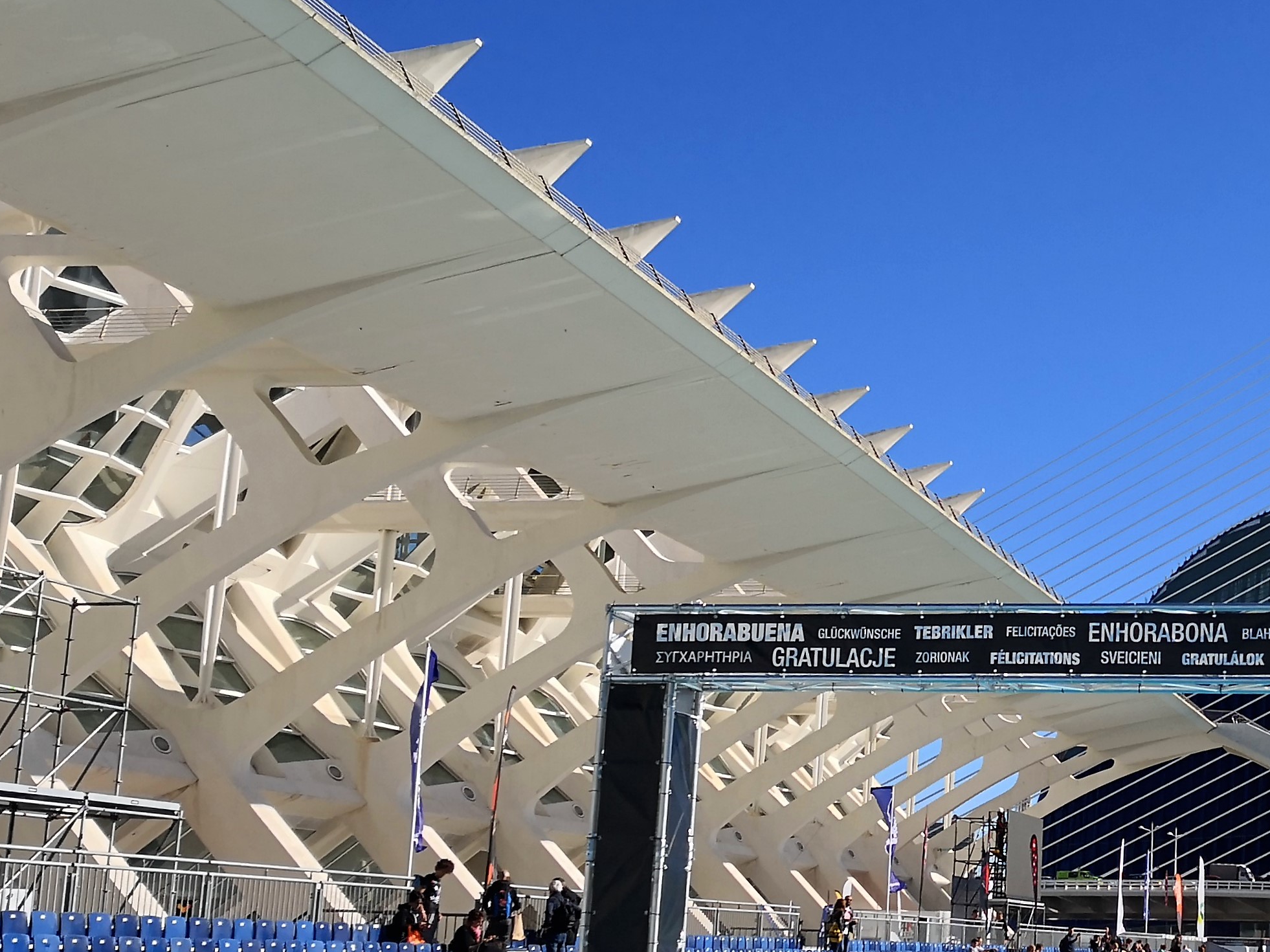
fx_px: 1871
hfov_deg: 35.3
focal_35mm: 51
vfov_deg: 28.5
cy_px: 532
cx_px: 1142
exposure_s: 1/3268
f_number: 1.6
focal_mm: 3.95
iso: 50
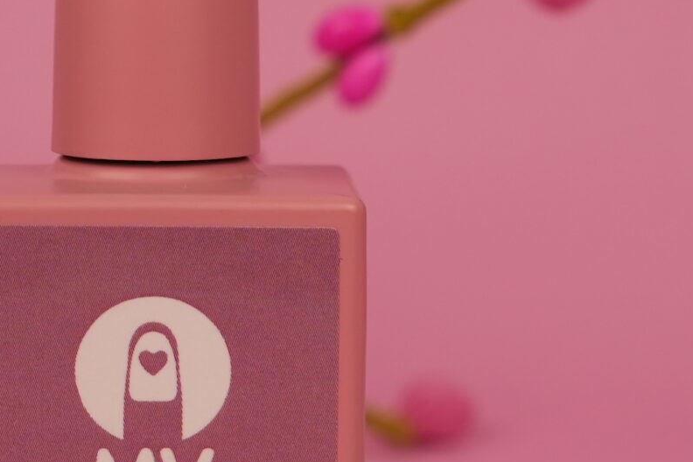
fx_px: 3234
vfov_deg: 8.2
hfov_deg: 12.2
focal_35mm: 168
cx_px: 432
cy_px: 171
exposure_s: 1/250
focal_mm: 35
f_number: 5.6
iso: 320
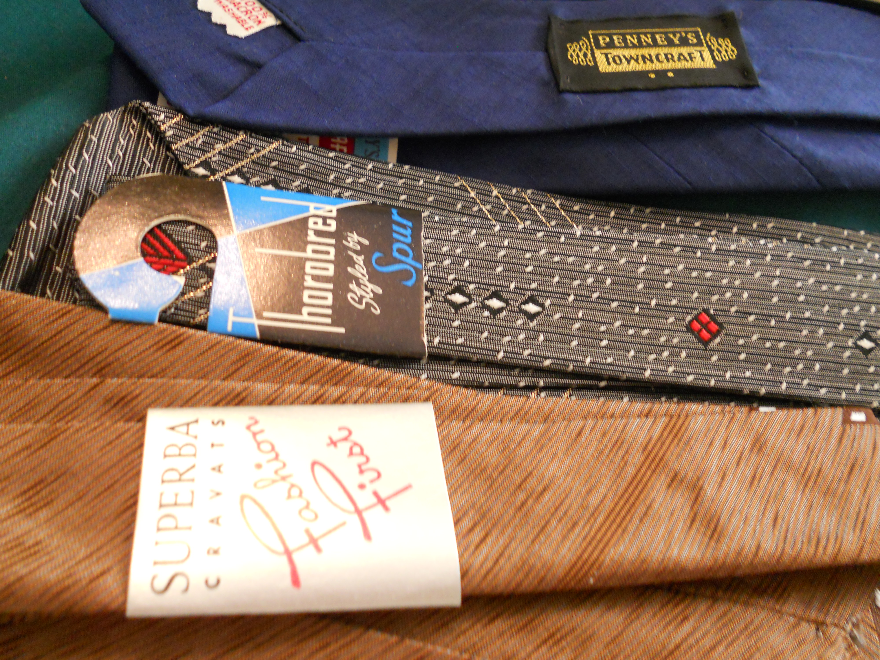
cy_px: 330
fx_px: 813
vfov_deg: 44.2
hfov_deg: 56.8
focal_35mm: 32
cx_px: 440
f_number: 3.5
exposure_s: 1/30
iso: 320
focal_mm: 5.8
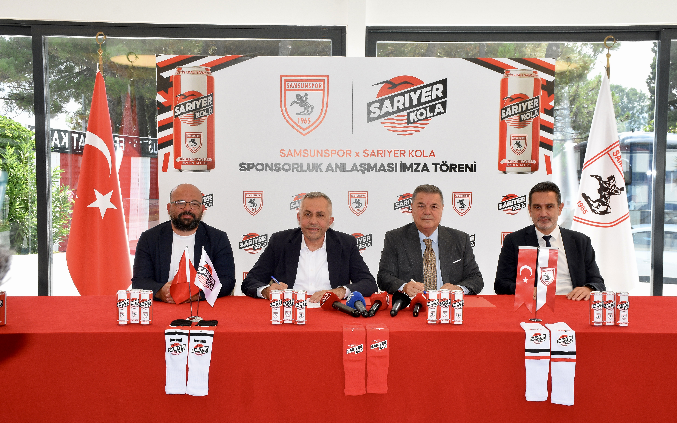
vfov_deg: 27.4
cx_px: 338
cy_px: 215
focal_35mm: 47
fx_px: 867
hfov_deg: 42.6
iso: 800
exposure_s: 1/250
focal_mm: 30
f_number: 9
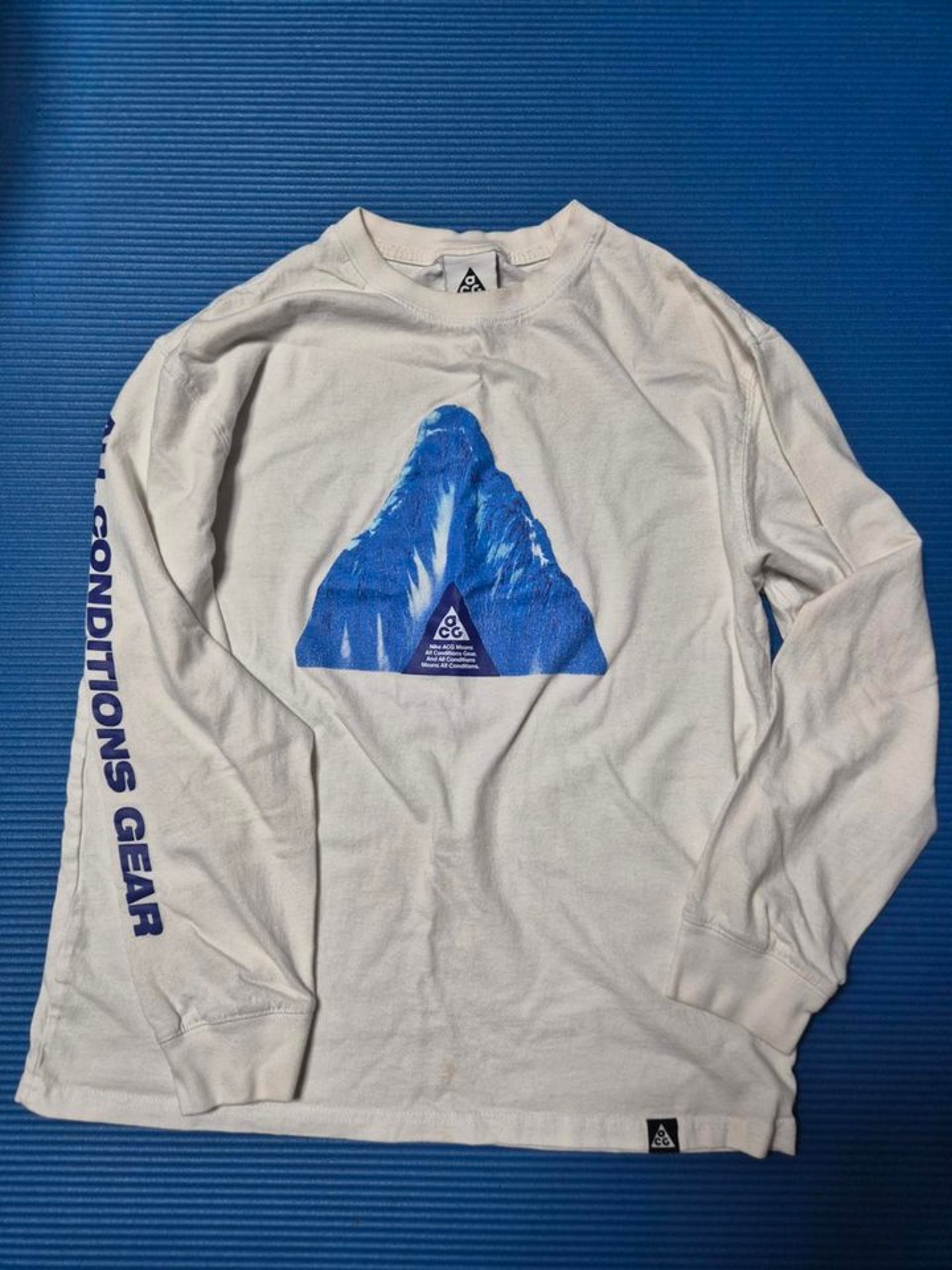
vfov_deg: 73.9
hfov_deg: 58.9
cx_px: 476
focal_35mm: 23
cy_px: 635
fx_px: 843
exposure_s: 1/180
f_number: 1.8
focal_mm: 5.4
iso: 200
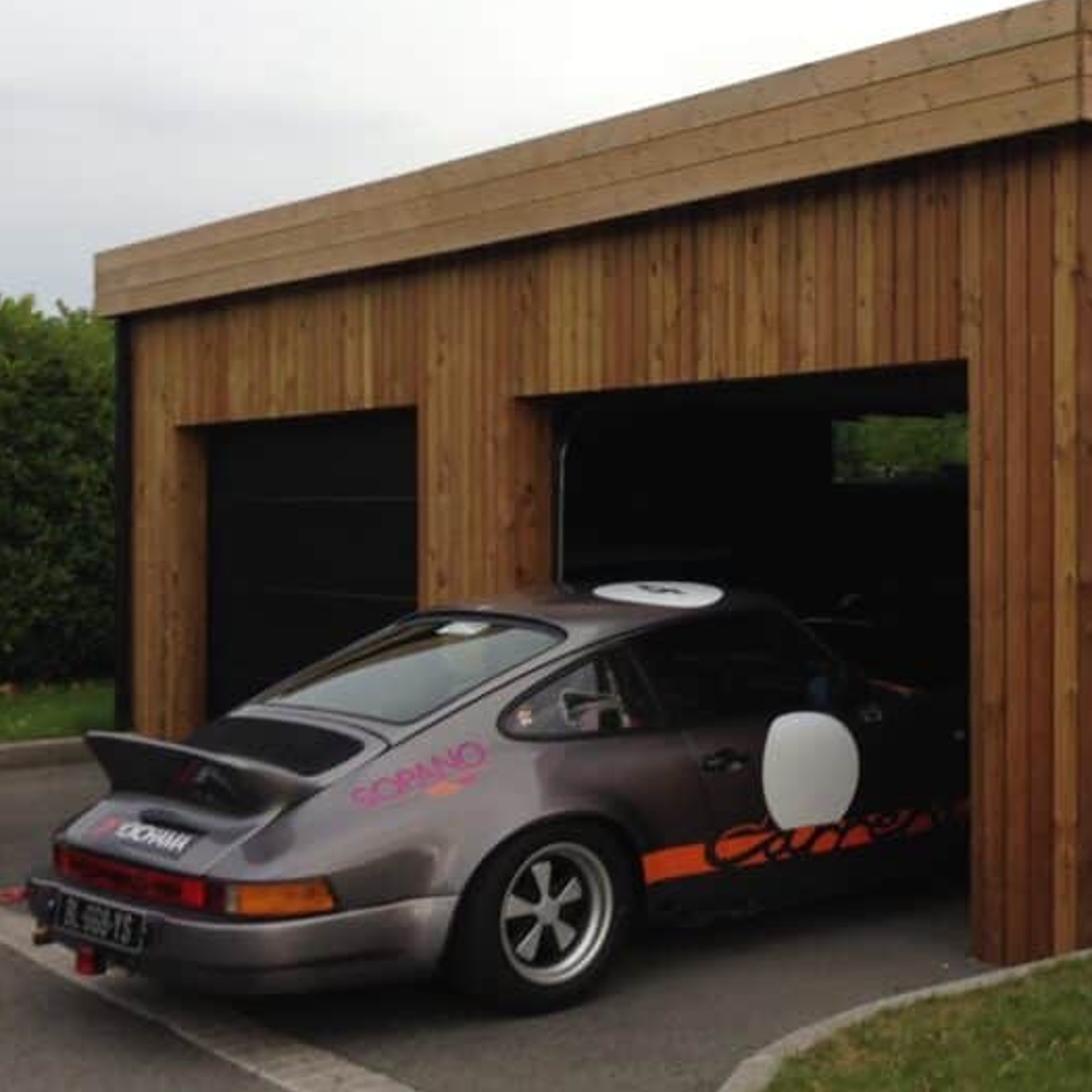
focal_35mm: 57
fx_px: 2034
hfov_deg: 29.0
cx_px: 965
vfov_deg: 30.0
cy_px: 494
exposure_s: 1/60
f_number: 2.4
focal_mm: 4.12
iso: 50
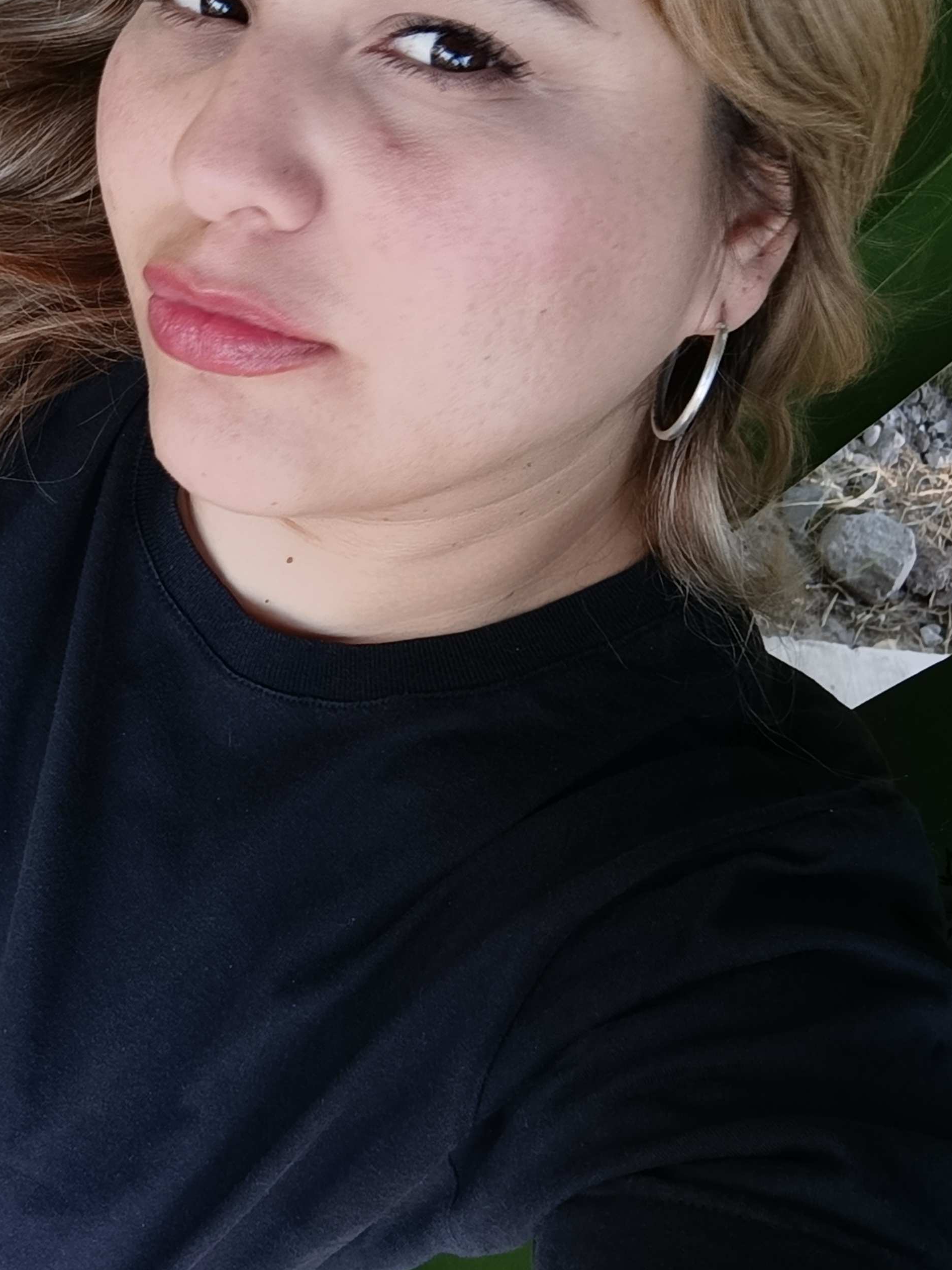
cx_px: 256
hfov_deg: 32.4
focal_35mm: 44
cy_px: 490
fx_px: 1613
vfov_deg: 42.7
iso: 50
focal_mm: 3.27
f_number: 2.4
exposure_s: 1/101
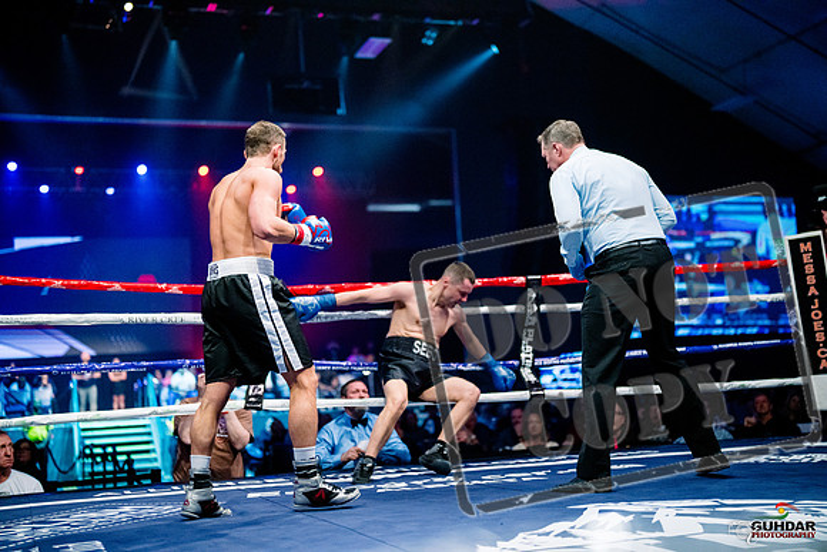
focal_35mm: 50
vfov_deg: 27.0
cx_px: 414
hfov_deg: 39.6
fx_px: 1149
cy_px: 276
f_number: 1.4
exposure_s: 1/1600
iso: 6400
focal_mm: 50
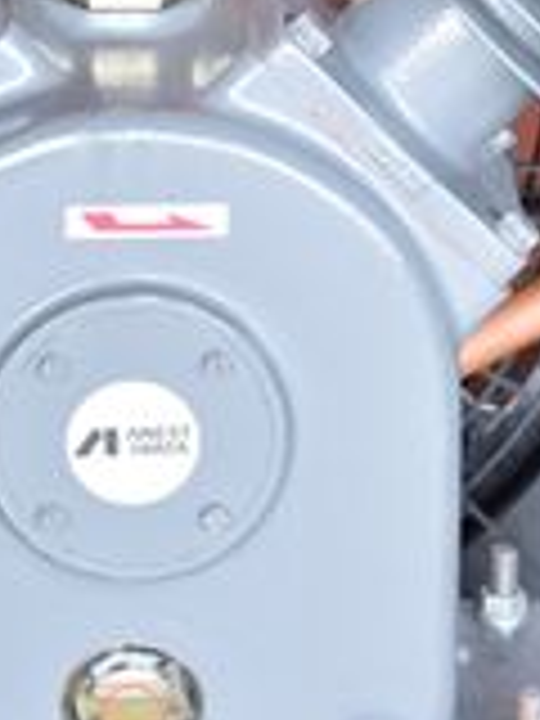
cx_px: 130
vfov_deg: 6.1
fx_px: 6739
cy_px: 220
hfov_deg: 4.6
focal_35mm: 324
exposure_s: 1/320
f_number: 6.3
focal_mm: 72
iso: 1250
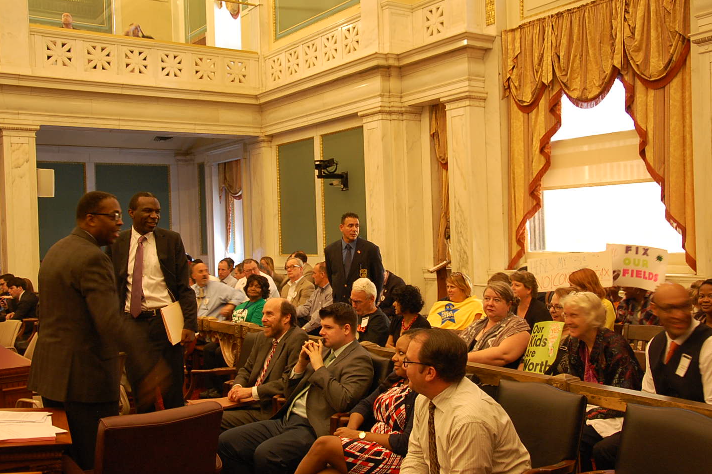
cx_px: 349
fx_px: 781
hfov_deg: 49.0
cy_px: 233
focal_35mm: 40
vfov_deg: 33.7
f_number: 4
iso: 800
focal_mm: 25
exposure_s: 1/15
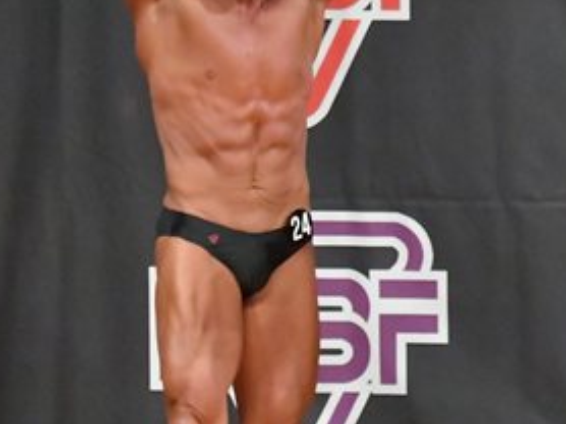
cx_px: -180
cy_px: 322
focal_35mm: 724
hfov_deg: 2.7
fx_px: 11828
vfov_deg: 2.1
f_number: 5.6
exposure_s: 1/400
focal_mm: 180
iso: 14400
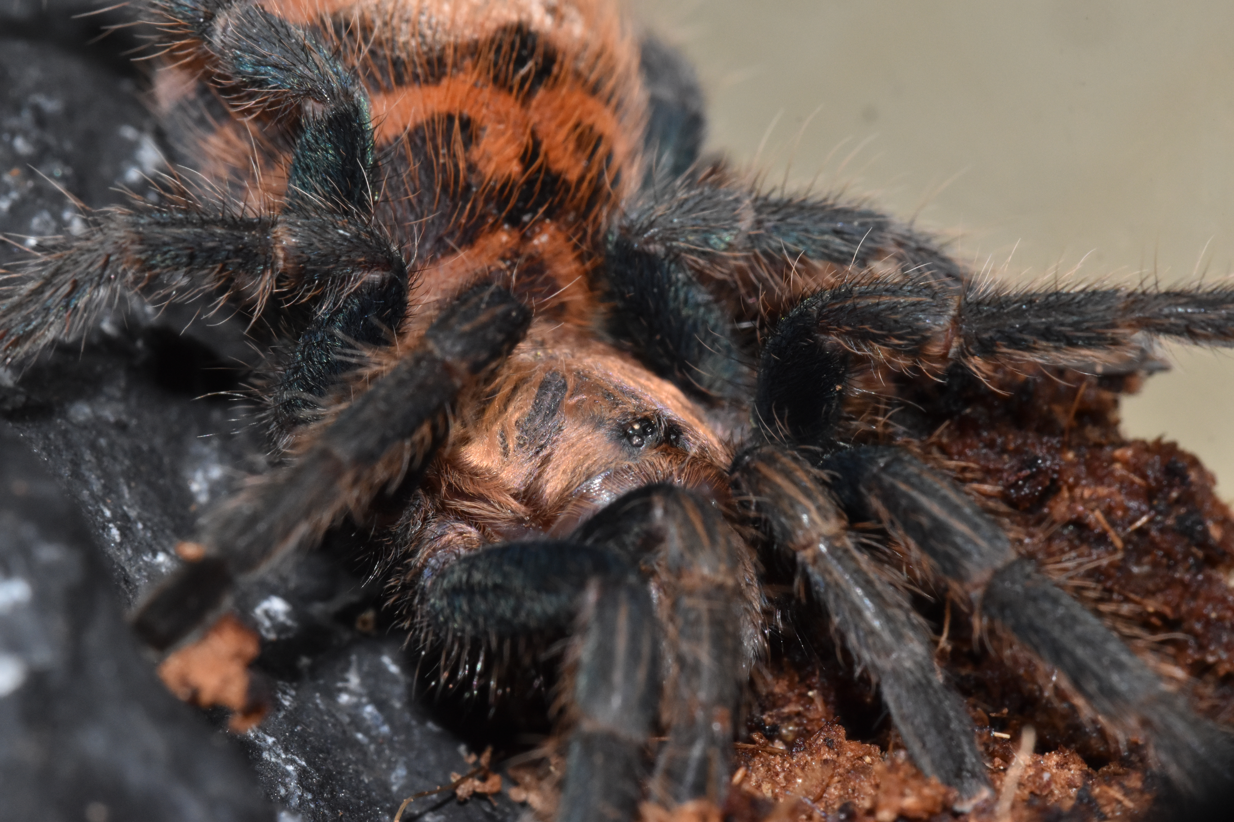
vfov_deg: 10.2
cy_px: 411
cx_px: 617
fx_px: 4627
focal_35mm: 135
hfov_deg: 15.2
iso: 1600
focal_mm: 90
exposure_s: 1/60
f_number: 25
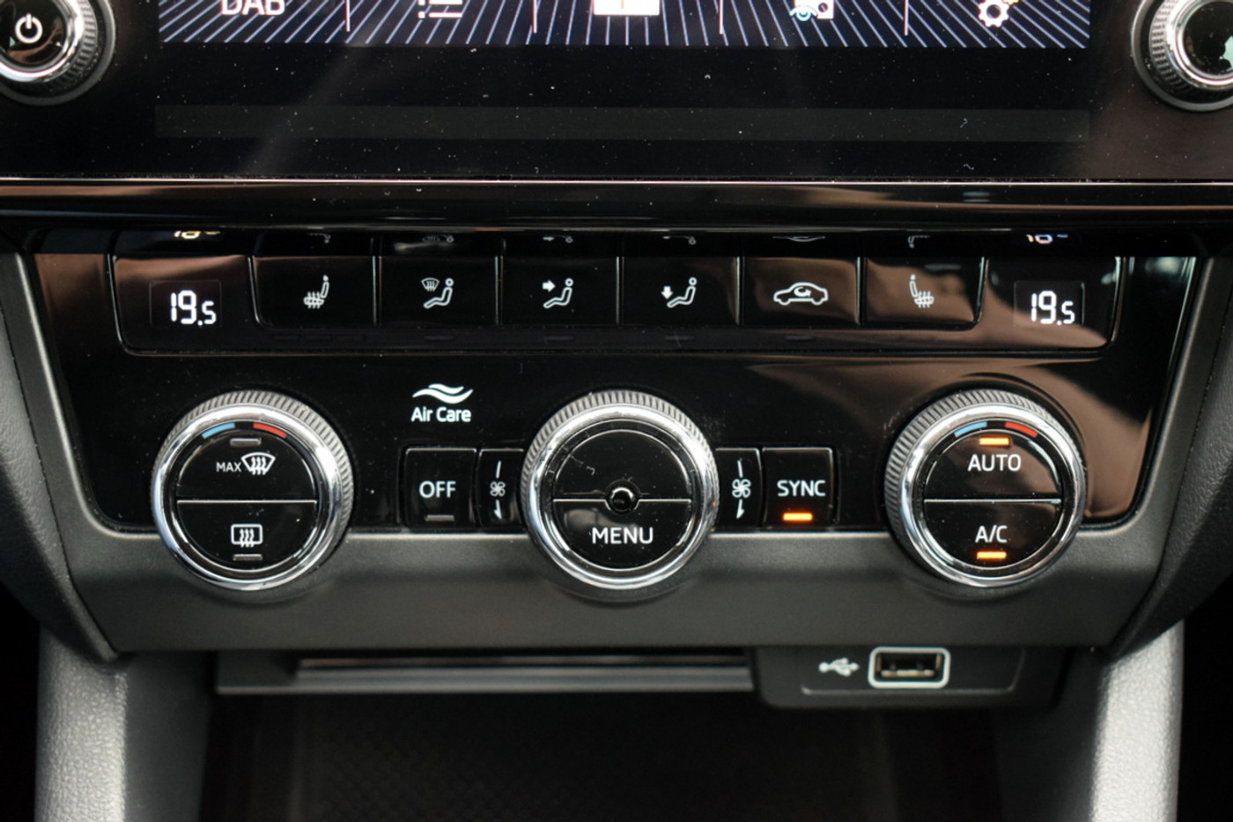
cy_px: 411
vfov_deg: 20.2
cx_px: 616
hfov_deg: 29.9
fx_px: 2311
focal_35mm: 68
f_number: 5
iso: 2800
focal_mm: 45
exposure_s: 1/60
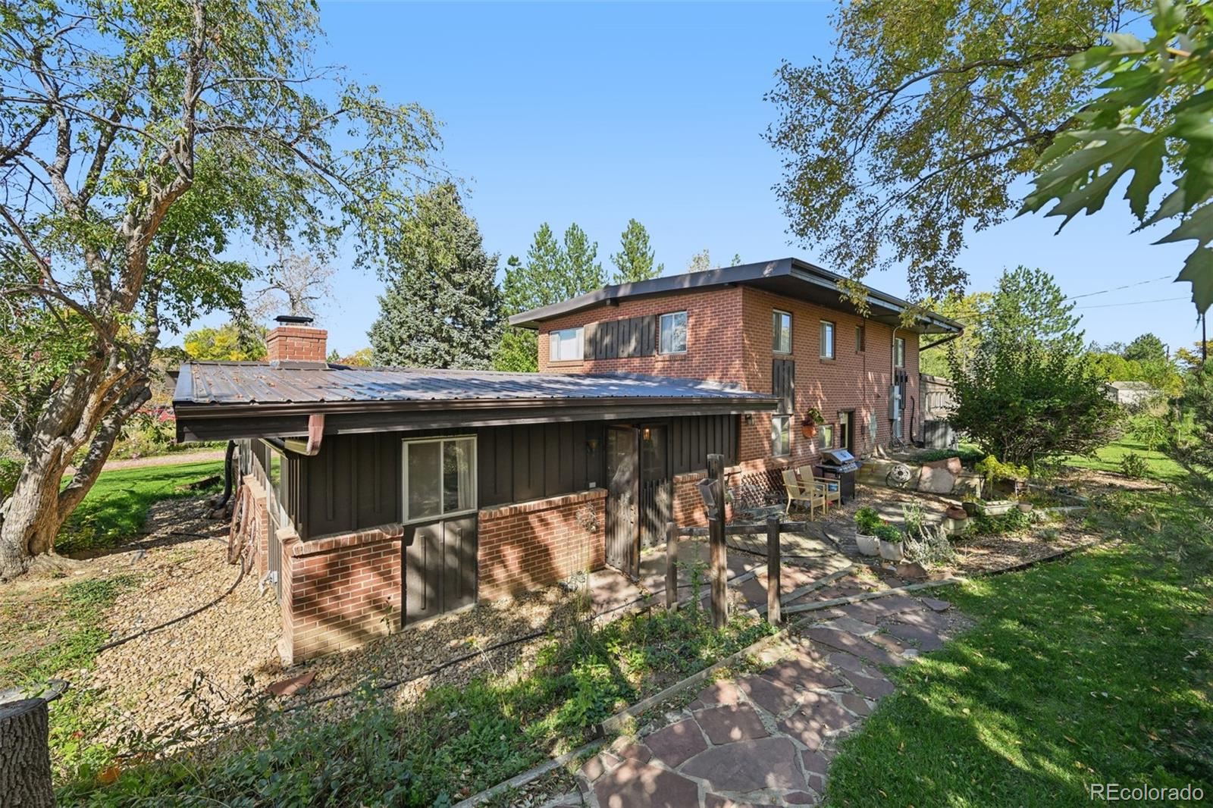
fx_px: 472
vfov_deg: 81.2
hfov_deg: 104.3
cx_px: 606
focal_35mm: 14
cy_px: 404
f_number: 7.1
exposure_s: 1/50
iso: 64
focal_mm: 14
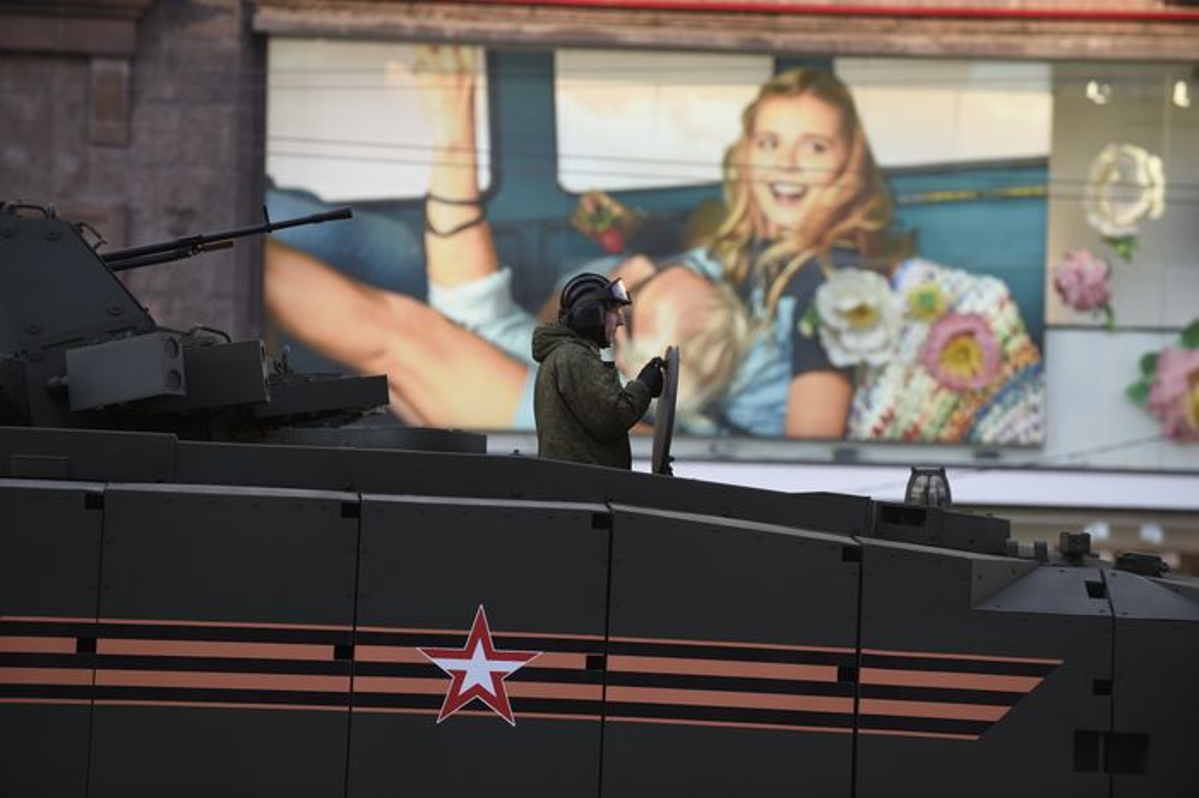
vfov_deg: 8.6
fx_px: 5326
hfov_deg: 12.8
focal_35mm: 160
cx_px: 600
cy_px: 399
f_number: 4
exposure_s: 1/1000
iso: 640
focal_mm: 160
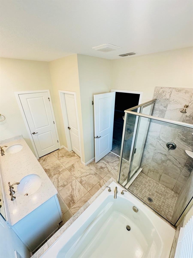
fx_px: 104
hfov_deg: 85.7
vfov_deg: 102.1
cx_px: 96
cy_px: 129
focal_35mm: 14
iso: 200
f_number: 2.2
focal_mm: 2.22
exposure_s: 1/60
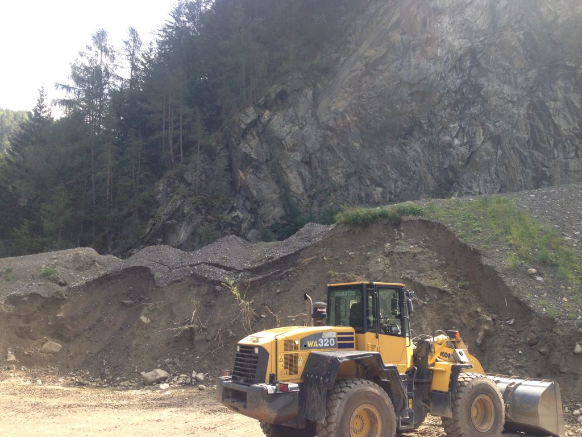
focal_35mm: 33
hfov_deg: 55.4
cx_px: 291
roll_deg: -3.2
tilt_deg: +14.2
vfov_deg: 42.9
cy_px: 218
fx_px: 555
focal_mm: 4.12
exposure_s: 1/240
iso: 50
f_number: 2.4
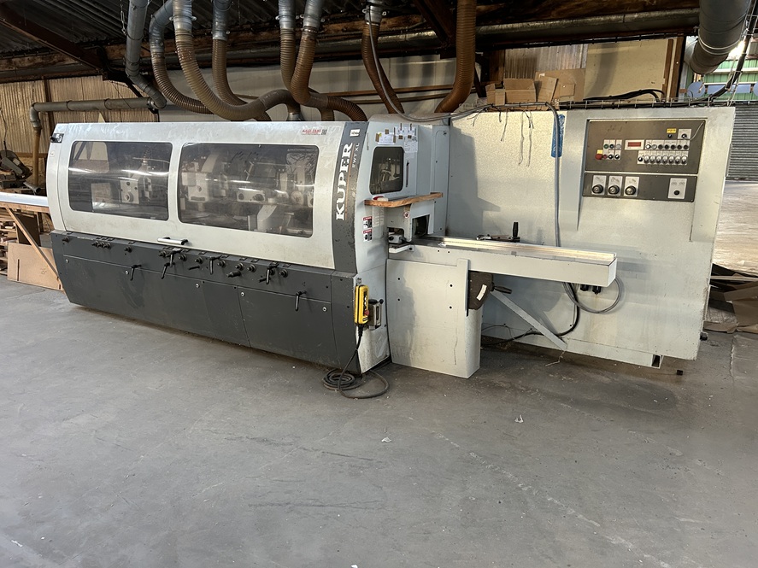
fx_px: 569
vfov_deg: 53.1
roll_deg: +0.0
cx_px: 379
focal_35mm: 26
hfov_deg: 67.3
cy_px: 284
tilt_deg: -14.0
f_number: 1.5
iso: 200
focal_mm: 5.7
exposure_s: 1/60
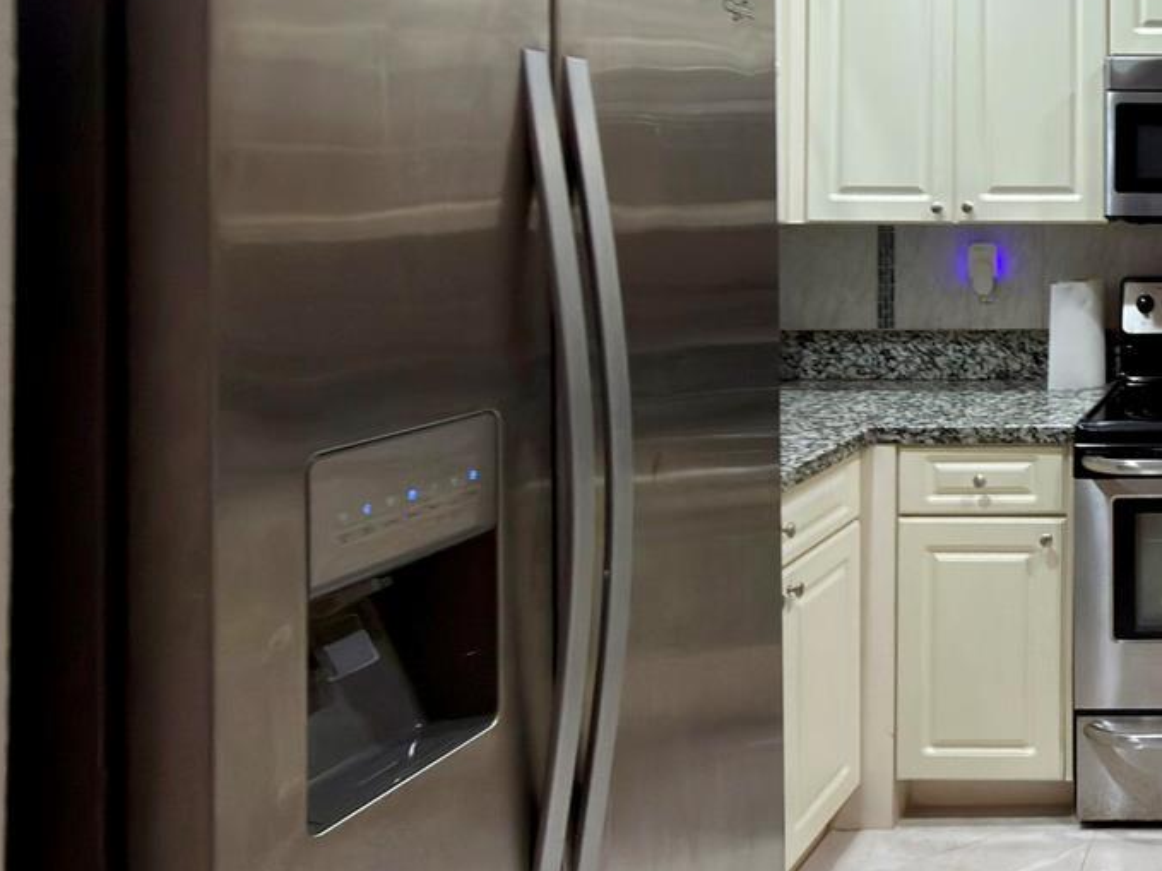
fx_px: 1108
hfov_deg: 41.6
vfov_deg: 42.1
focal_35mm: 33
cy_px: 259
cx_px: 1330
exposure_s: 1/30
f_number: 2.2
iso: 80
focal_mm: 2.22
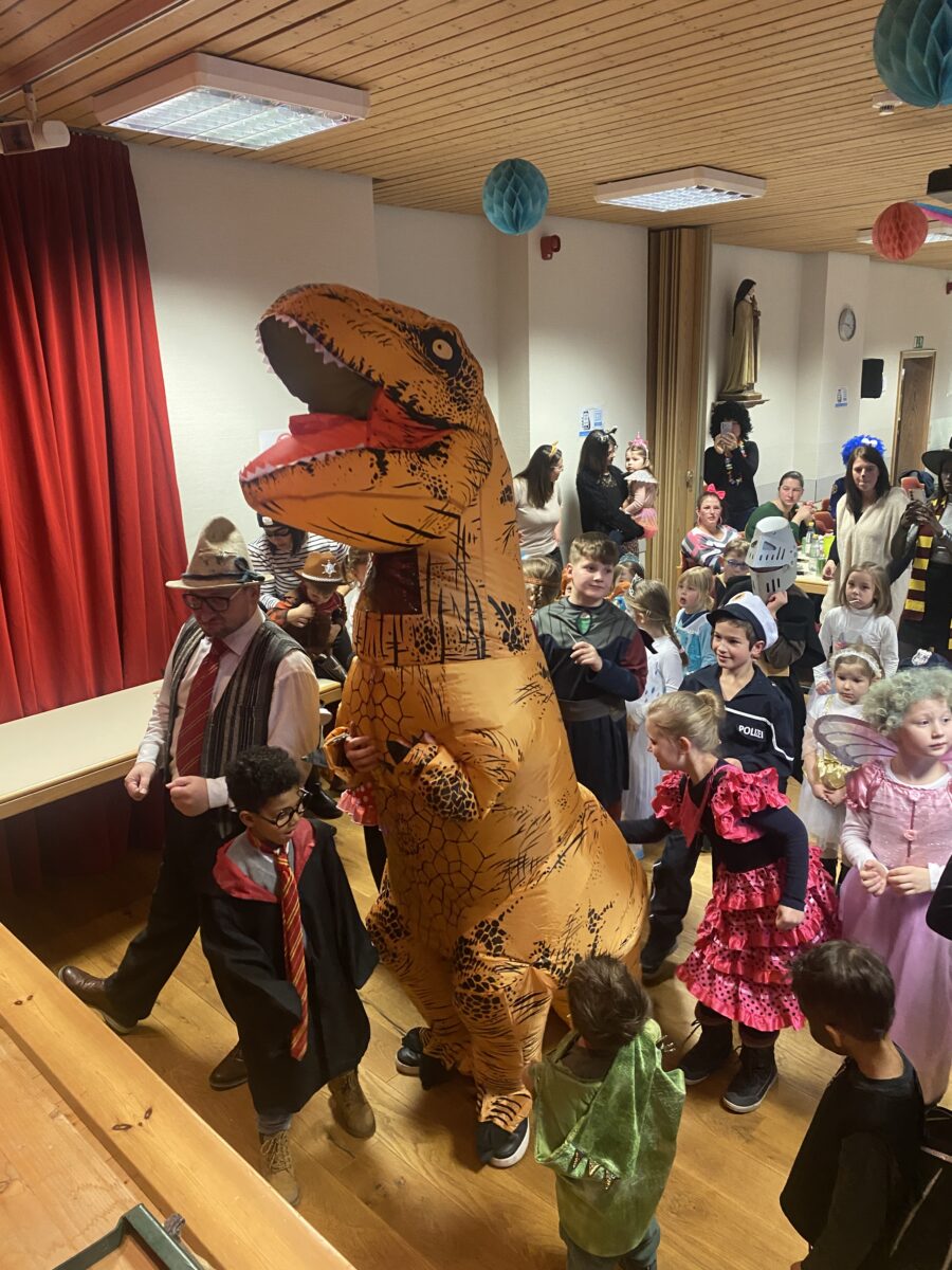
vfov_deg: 67.3
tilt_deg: -14.9
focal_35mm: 26
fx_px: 953
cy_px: 635
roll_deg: +1.6
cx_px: 476
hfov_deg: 53.1
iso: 400
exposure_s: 1/50
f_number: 1.8
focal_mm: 4.25
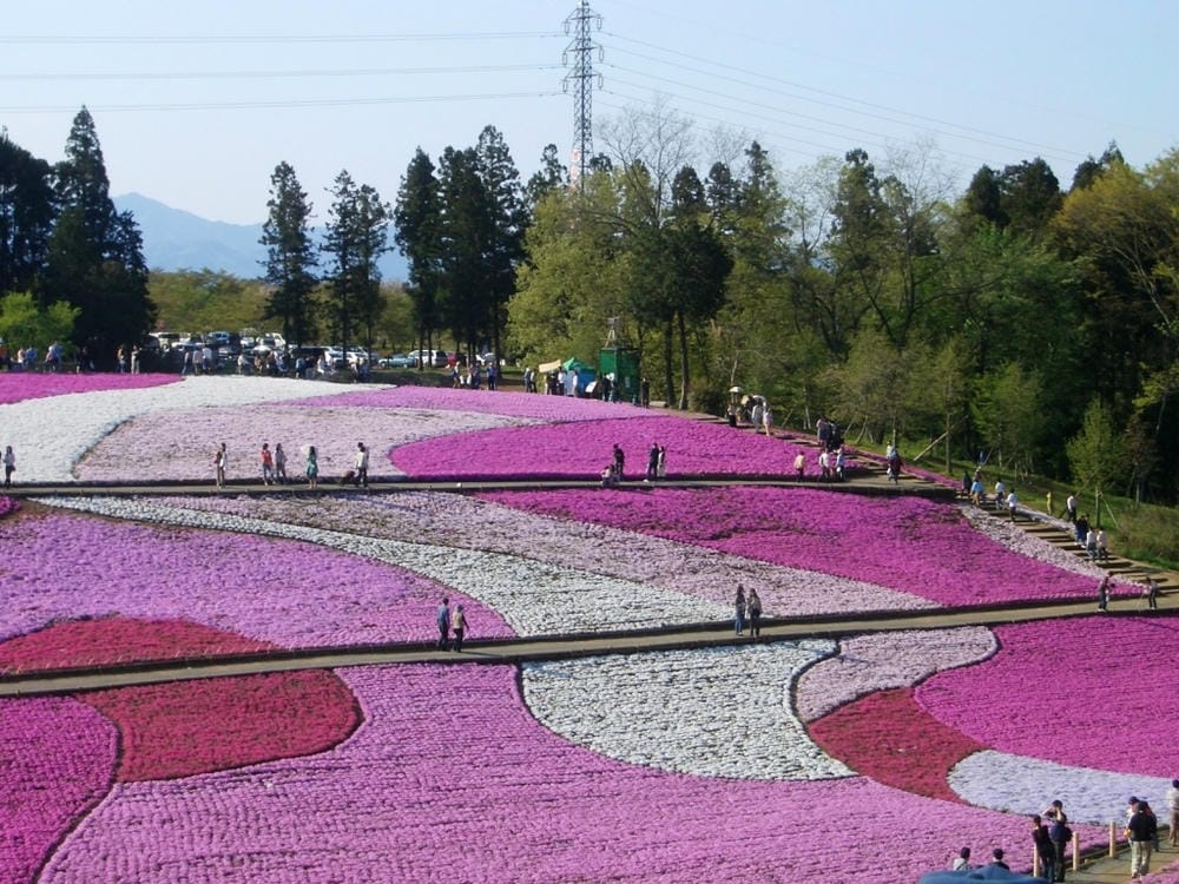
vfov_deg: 19.9
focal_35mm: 74
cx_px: 590
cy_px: 442
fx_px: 2520
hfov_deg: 26.3
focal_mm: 12.2
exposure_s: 1/250
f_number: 6.2
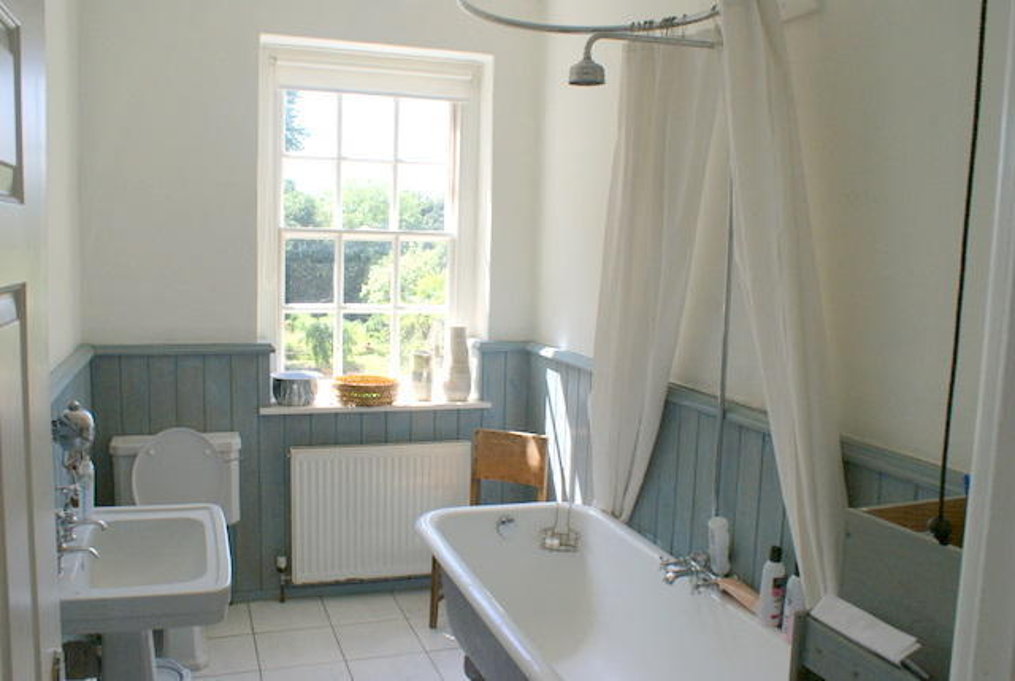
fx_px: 847
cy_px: 340
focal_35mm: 30
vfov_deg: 43.8
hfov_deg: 61.8
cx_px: 508
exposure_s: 1/80
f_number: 9
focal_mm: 20
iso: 100
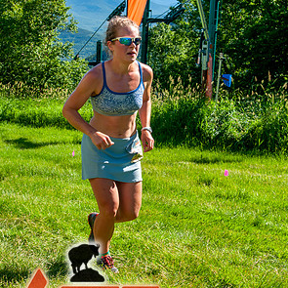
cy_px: 133
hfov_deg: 26.1
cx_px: 143
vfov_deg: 26.1
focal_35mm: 66
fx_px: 621
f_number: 8
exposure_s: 1/400
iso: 200
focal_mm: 34
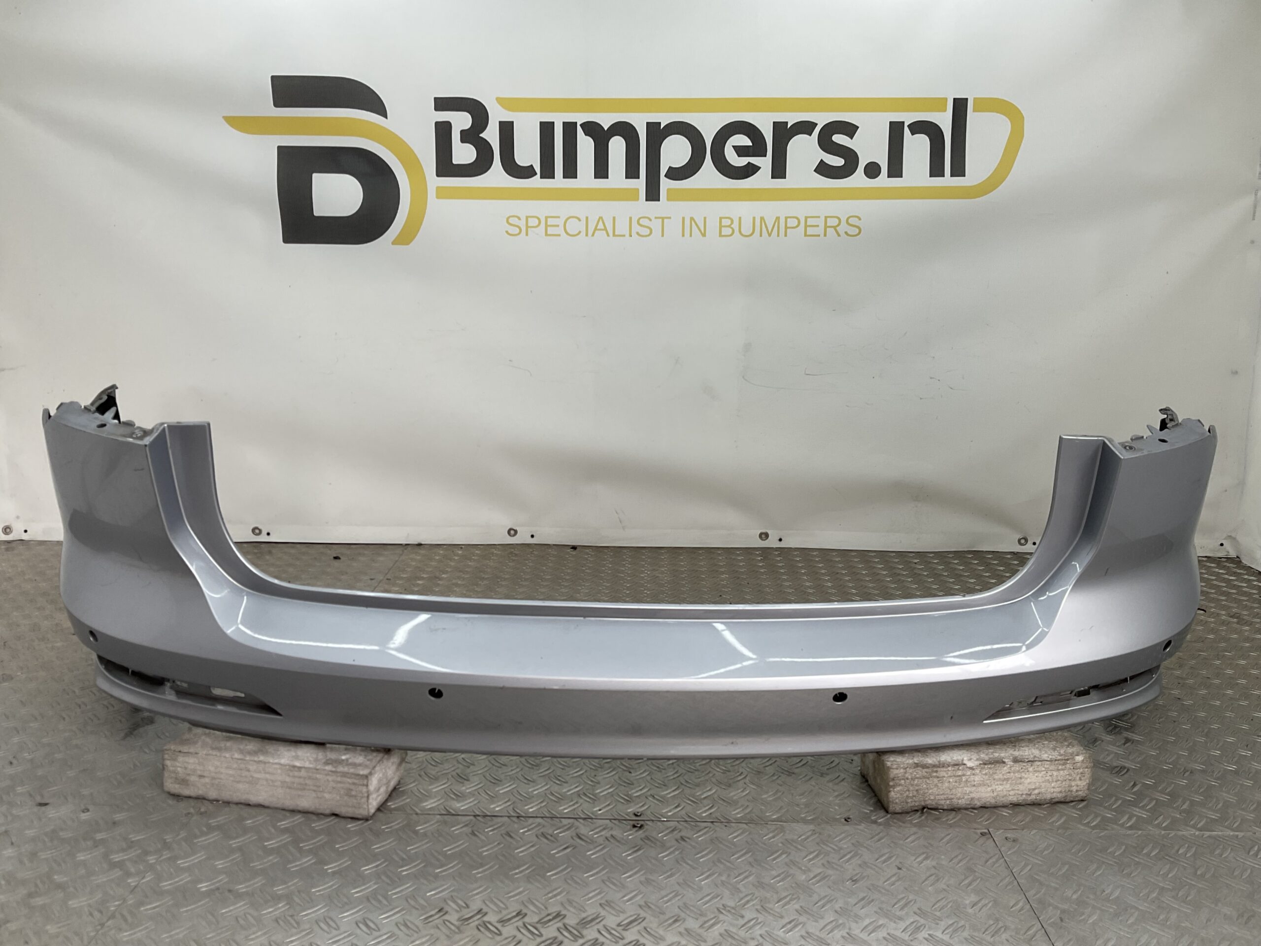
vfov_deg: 48.2
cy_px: 473
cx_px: 630
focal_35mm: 29
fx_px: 1056
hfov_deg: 61.7
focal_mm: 3
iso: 16
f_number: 1.8
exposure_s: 1/192
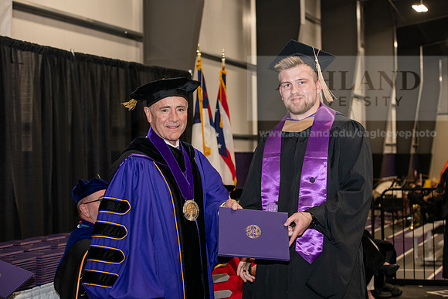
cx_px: 224
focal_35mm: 70
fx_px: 871
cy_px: 150
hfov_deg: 28.8
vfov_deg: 19.5
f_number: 5.6
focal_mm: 70
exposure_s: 1/200
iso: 2500
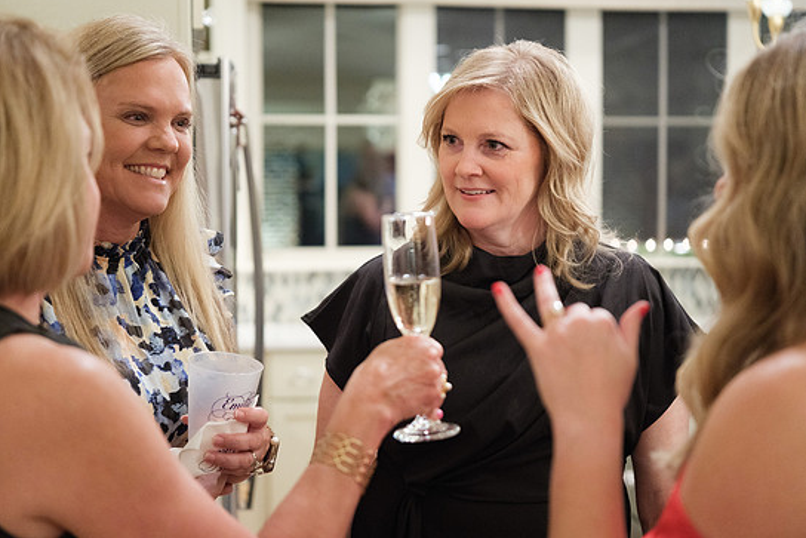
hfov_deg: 30.5
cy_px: 268
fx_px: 1478
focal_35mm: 66
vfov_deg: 20.6
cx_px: 428
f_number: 1.8
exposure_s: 1/160
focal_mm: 40
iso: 1600
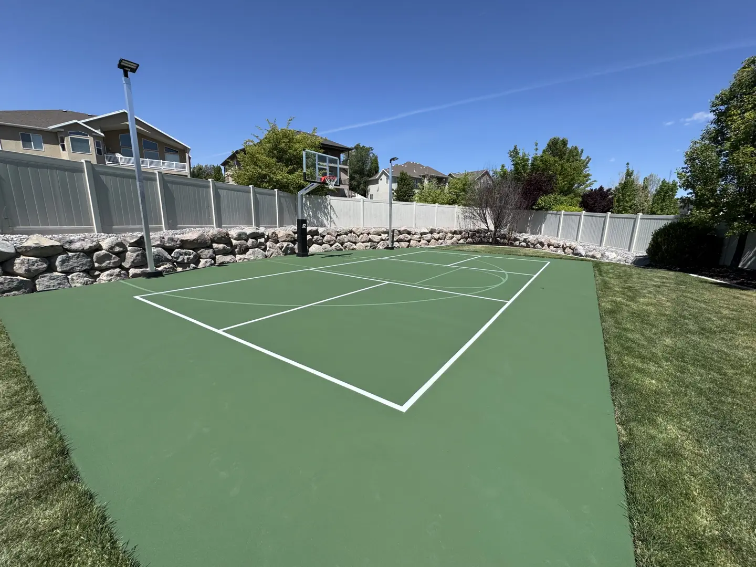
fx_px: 306
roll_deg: -1.4
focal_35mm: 14
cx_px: 378
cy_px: 284
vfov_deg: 85.7
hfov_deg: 102.1
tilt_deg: -11.6
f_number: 2.2
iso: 50
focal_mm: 2.22
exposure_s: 1/2415
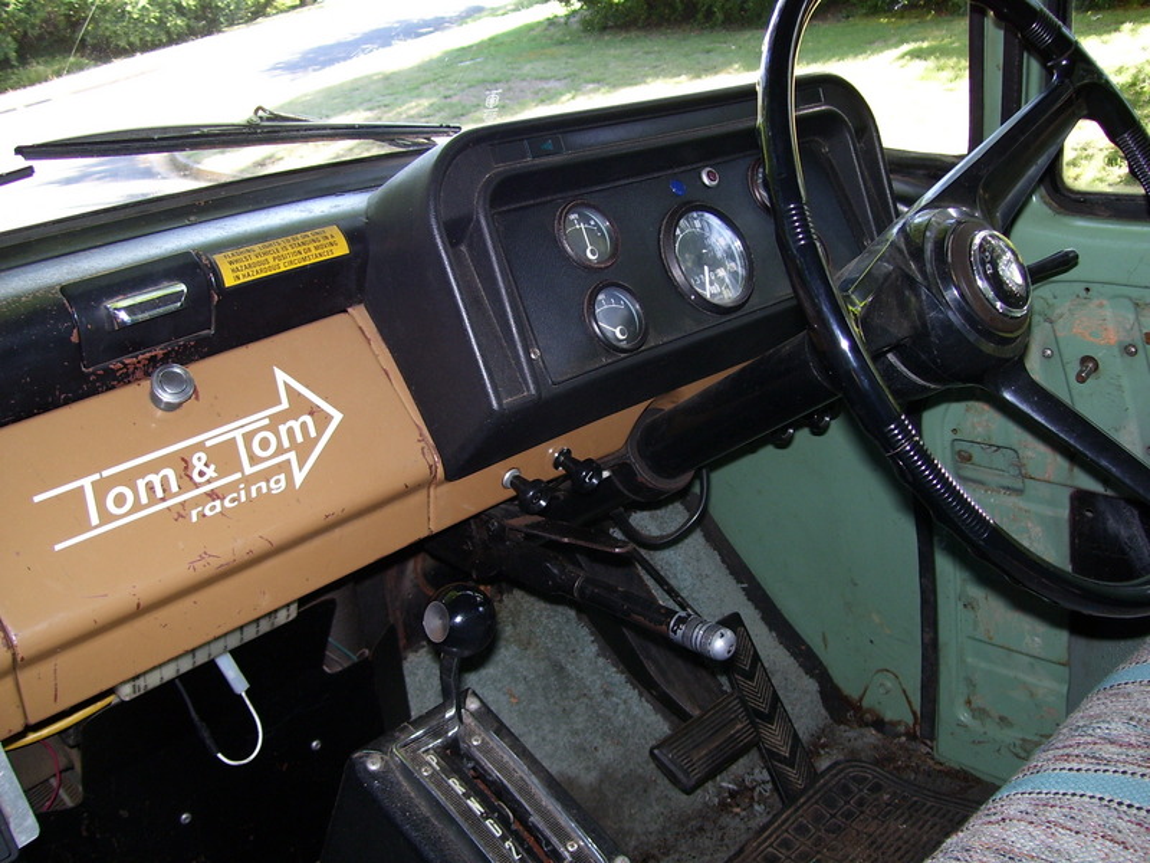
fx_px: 1196
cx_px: 575
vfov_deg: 39.7
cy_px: 432
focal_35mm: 36
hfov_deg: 51.4
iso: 80
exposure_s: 1/60
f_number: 2.7
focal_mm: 6
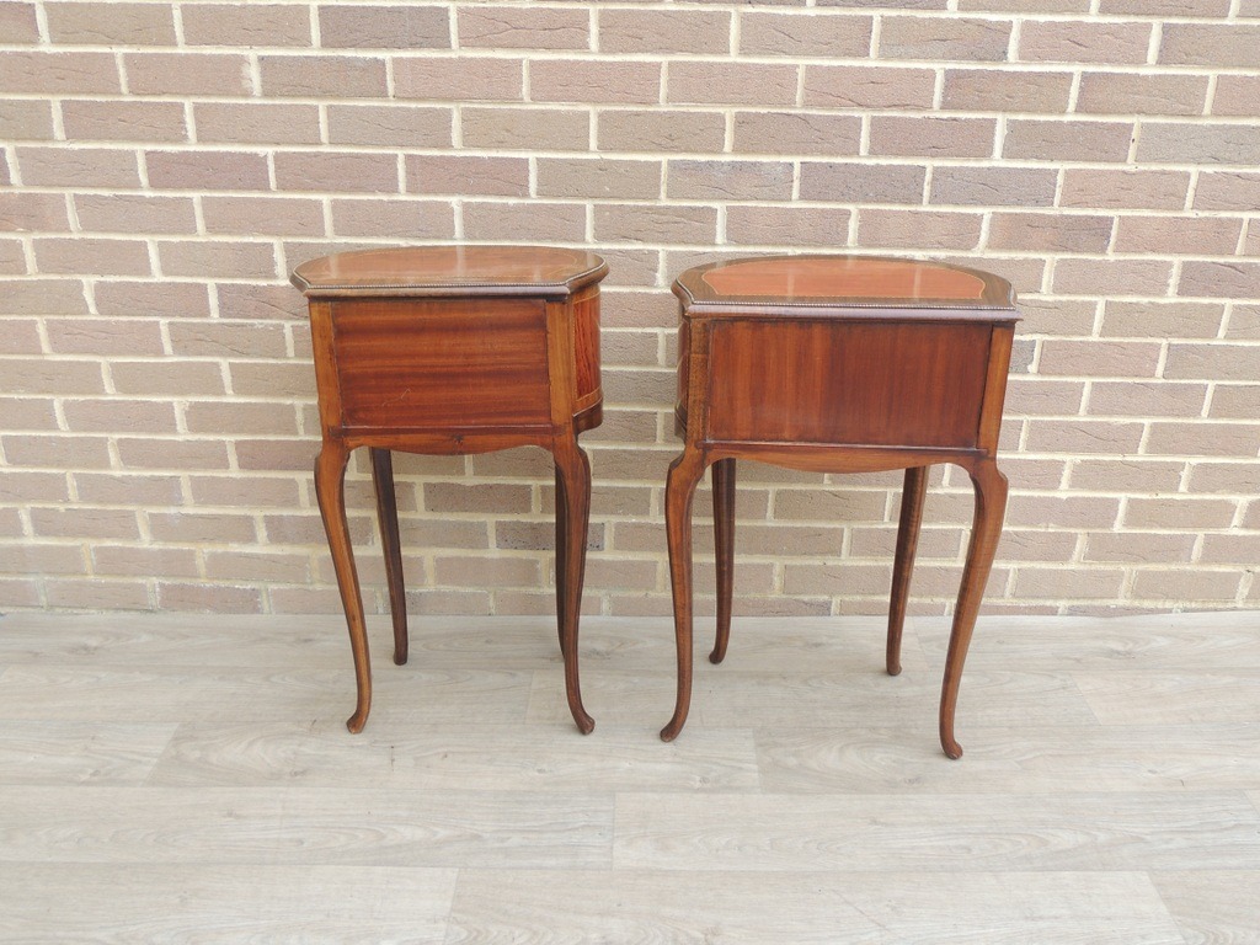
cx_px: 630
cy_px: 472
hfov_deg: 60.0
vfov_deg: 46.8
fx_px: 1092
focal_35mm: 30
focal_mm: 5.3
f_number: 3.1
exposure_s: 1/80
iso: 100
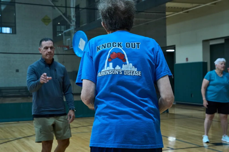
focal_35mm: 57
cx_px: 114
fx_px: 363
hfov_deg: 35.0
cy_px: 76
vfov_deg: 23.7
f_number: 8
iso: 3200
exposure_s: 1/160
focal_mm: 57.1
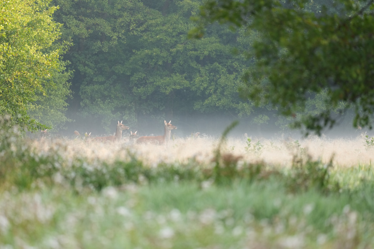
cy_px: 124
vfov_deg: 3.4
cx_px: 187
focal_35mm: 400
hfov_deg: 5.2
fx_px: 4155
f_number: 4.5
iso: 1000
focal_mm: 400
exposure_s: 1/400
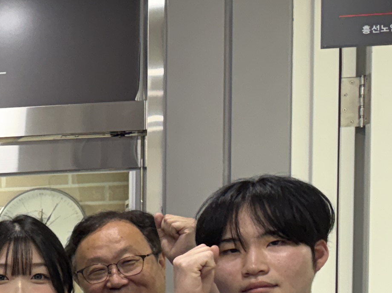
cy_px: 387
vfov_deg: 13.5
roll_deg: +0.3
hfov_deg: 15.3
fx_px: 1189
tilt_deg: -2.2
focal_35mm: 105
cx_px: -381
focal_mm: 6.76
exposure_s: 1/120
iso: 200
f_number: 1.78
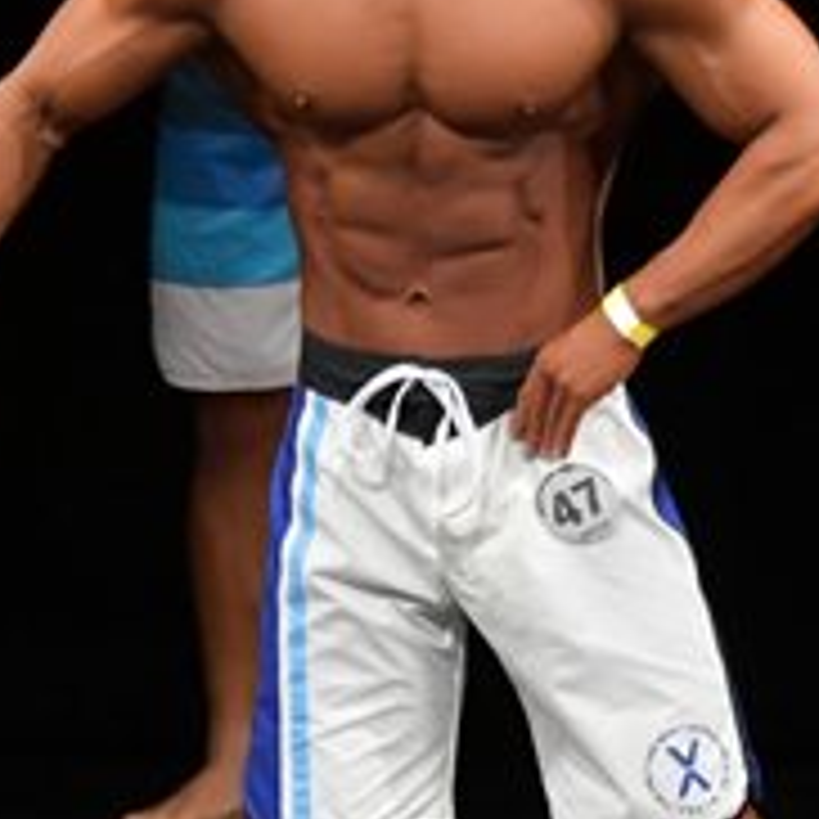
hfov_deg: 1.7
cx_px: 520
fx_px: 27598
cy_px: 549
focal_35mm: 1031
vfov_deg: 1.7
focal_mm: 190
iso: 3200
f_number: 5.6
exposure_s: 1/400
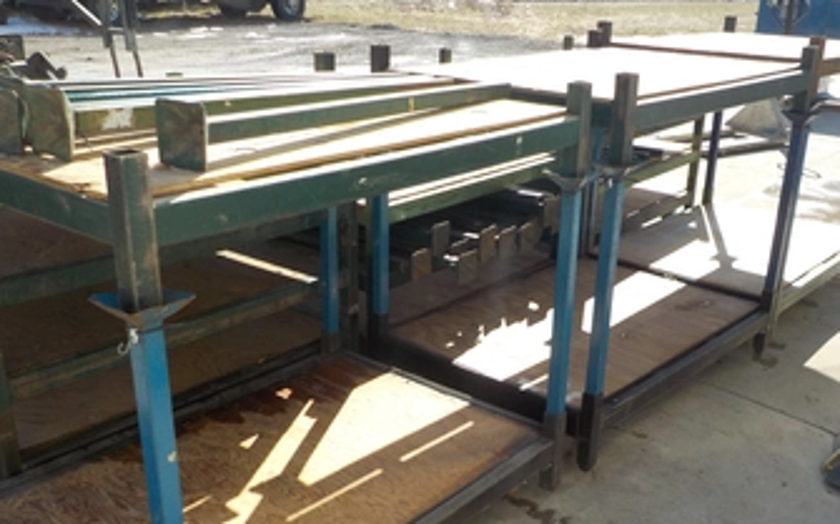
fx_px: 869
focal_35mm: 38
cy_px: 333
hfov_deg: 51.5
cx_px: 459
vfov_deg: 33.3
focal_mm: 4.1
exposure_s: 1/800
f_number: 3.3
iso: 125
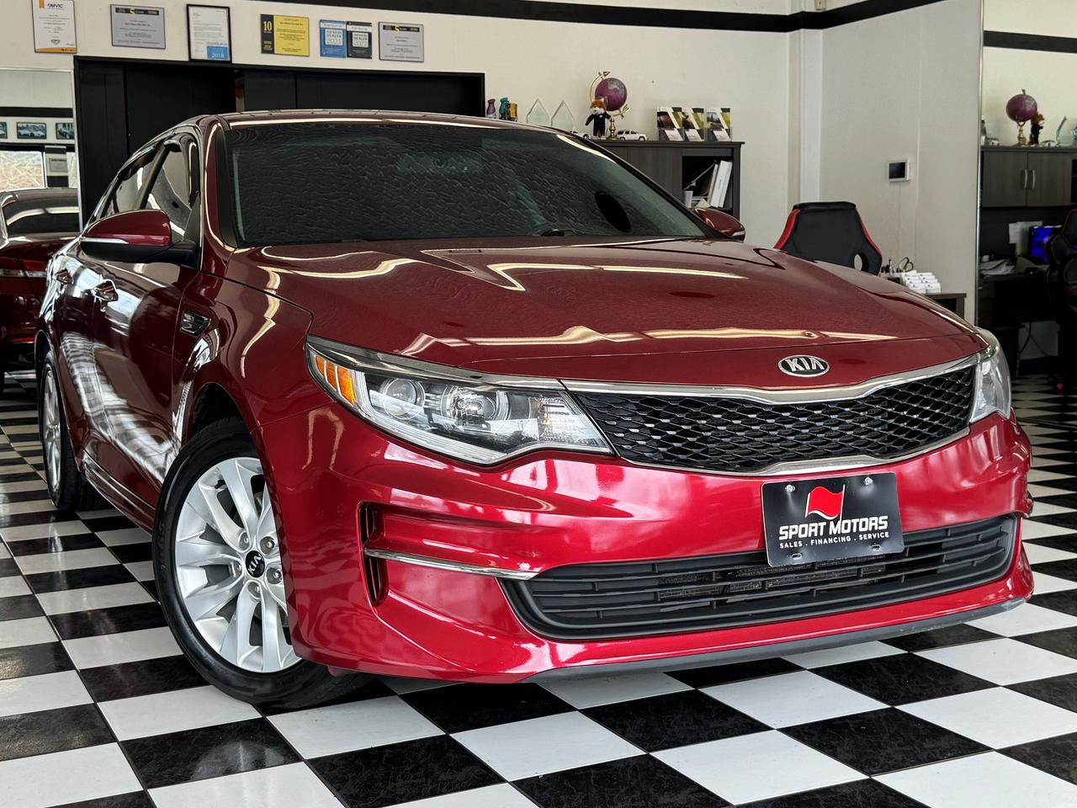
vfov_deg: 32.2
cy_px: 404
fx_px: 1400
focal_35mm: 45
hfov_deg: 42.1
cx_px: 538
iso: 64
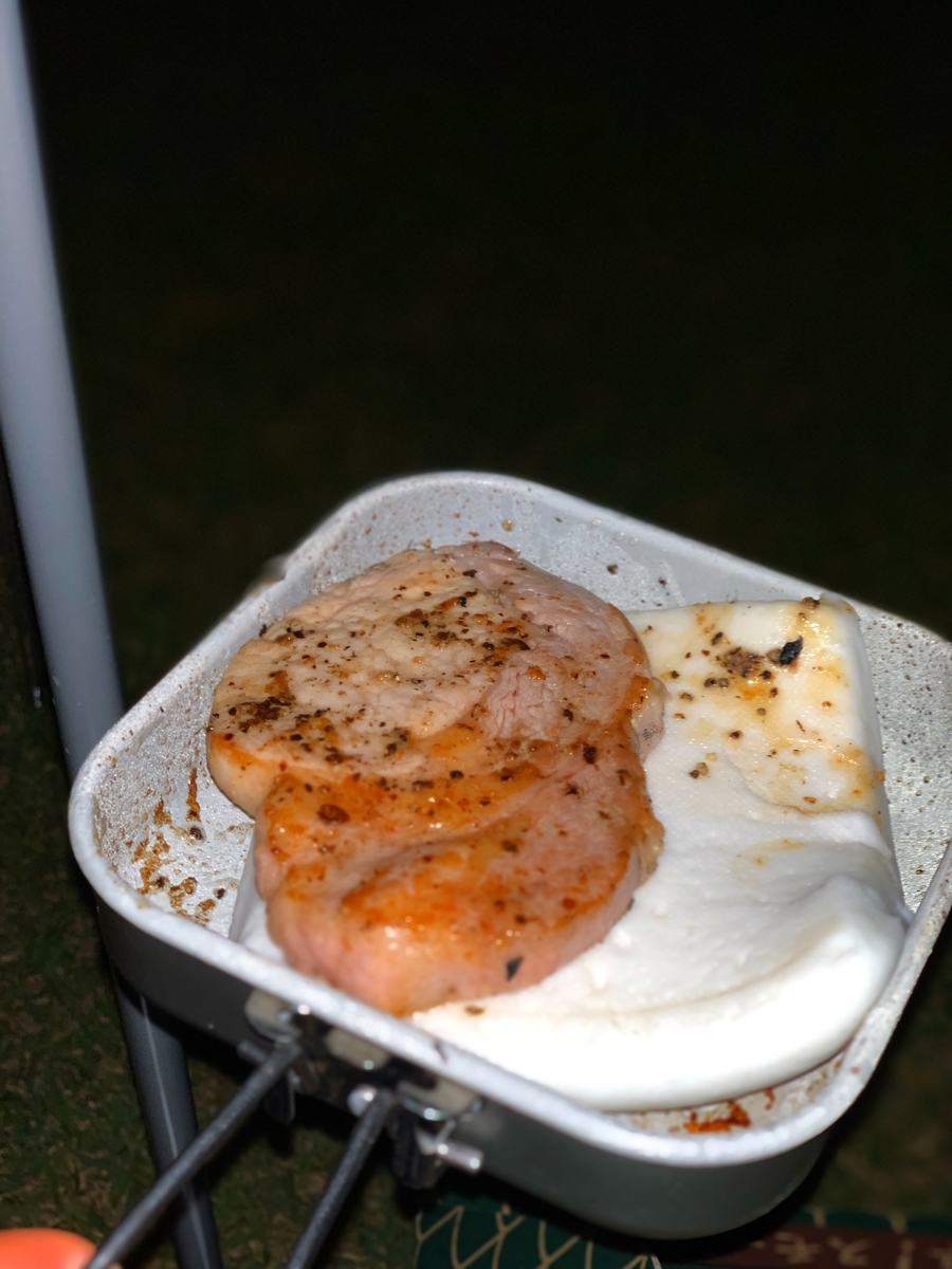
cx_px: 476
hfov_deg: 28.0
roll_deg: -4.1
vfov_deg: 36.8
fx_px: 1907
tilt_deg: -34.2
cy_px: 634
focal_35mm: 52
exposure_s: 1/34
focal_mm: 6
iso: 40
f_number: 2.4
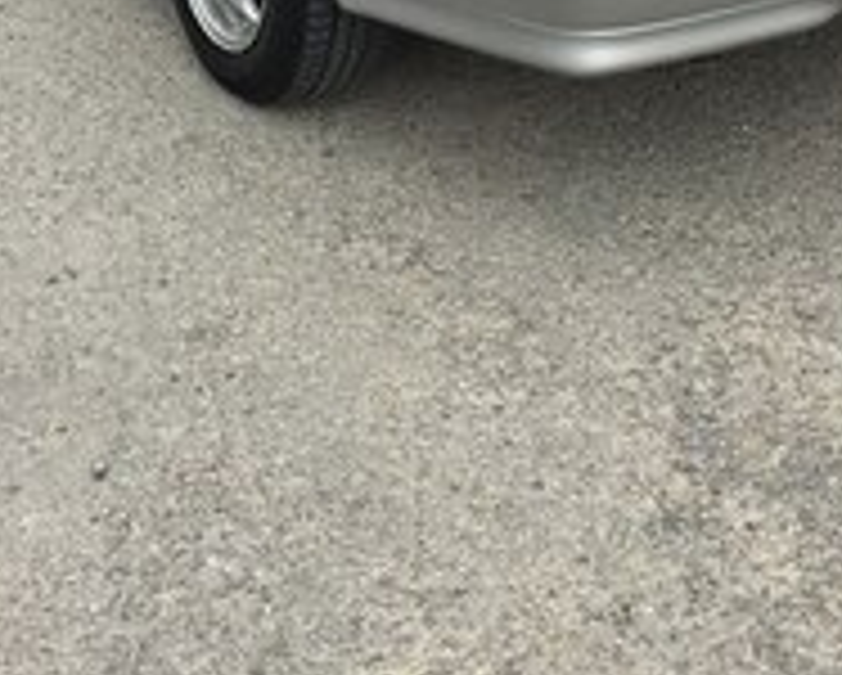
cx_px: 518
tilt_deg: -18.7
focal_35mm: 75
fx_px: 1871
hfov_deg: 25.3
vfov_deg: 19.0
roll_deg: +1.6
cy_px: -198
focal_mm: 4.15
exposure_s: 1/608
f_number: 2.2
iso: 32
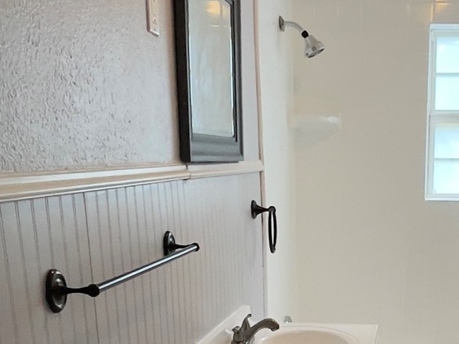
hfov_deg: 43.4
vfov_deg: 31.9
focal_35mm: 41
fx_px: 544
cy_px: 357
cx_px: 376
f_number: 2.4
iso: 160
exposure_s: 1/60
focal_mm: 1.54
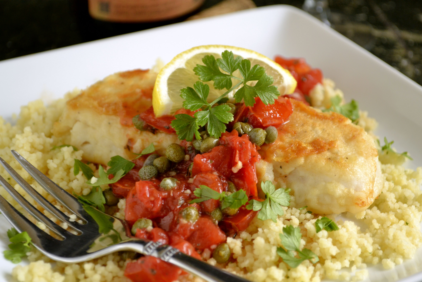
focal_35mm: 72
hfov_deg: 28.1
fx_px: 844
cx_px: 211
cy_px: 141
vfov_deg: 18.9
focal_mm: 48
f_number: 5.3
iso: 640
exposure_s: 1/30
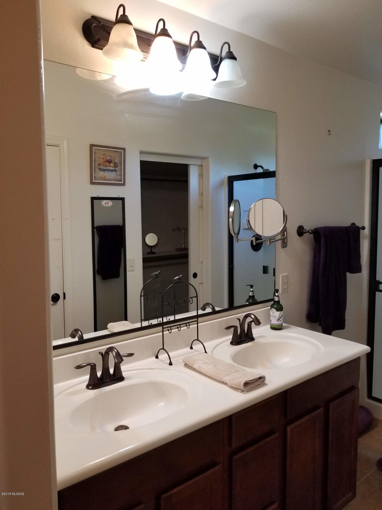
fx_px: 383
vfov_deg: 67.3
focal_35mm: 26
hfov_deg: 53.1
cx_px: 191
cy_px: 255
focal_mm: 4.25
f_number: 1.7
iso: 160
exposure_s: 1/60
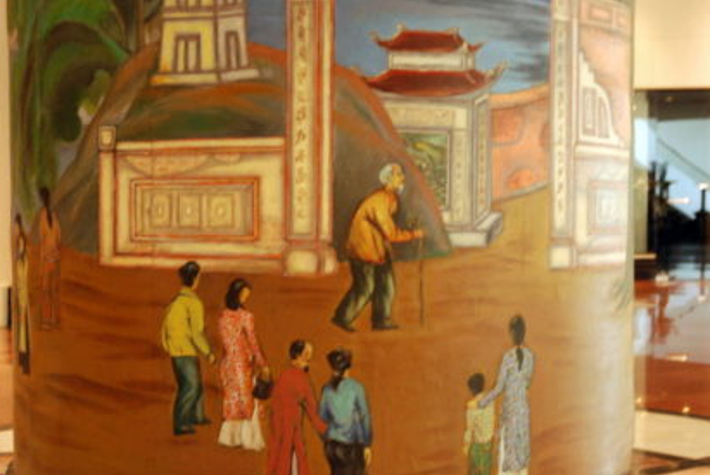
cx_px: 354
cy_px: 276
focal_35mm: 57
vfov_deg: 24.0
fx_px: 1118
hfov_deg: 35.2
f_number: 4
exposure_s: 1/8
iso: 1250
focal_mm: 31
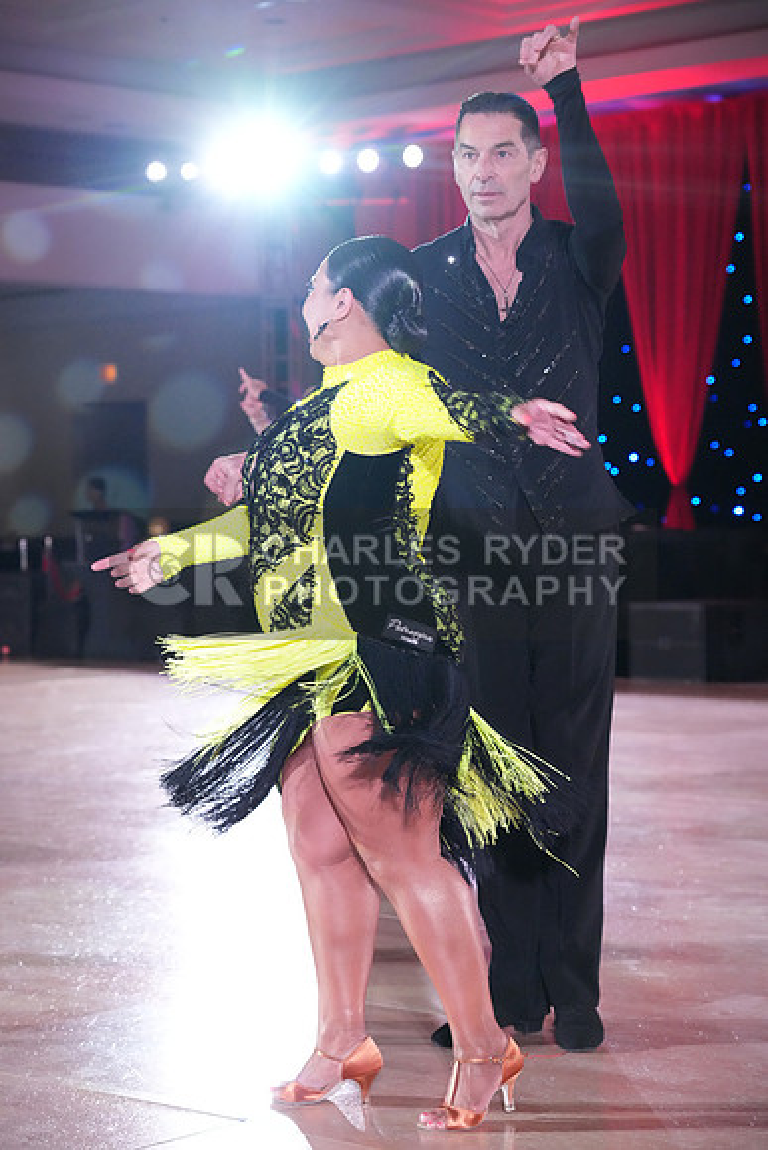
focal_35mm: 79
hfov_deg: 17.3
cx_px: 384
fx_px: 2526
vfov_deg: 25.7
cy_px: 575
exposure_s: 1/400
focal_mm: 79
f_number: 5
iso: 8000
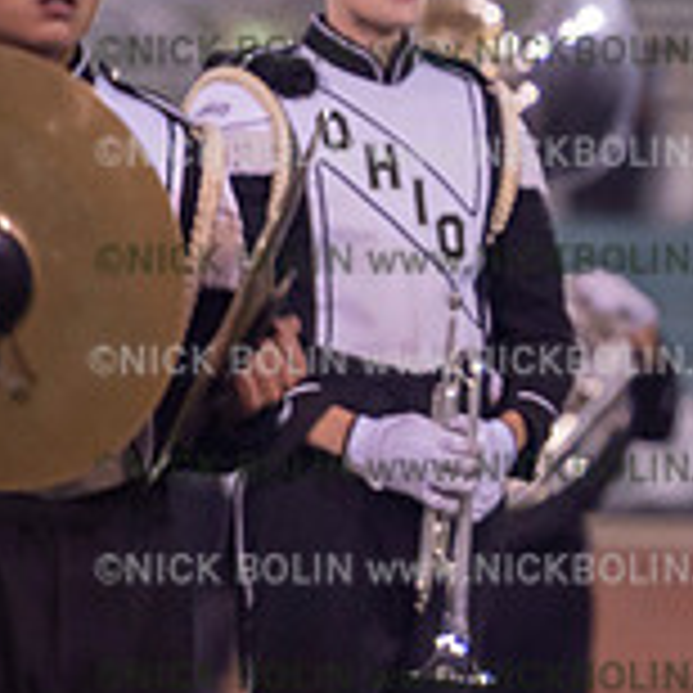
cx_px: 1143
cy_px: 155
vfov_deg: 2.7
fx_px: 14473
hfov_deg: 2.7
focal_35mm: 639
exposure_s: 1/1250
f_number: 2.8
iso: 2500
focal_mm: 200
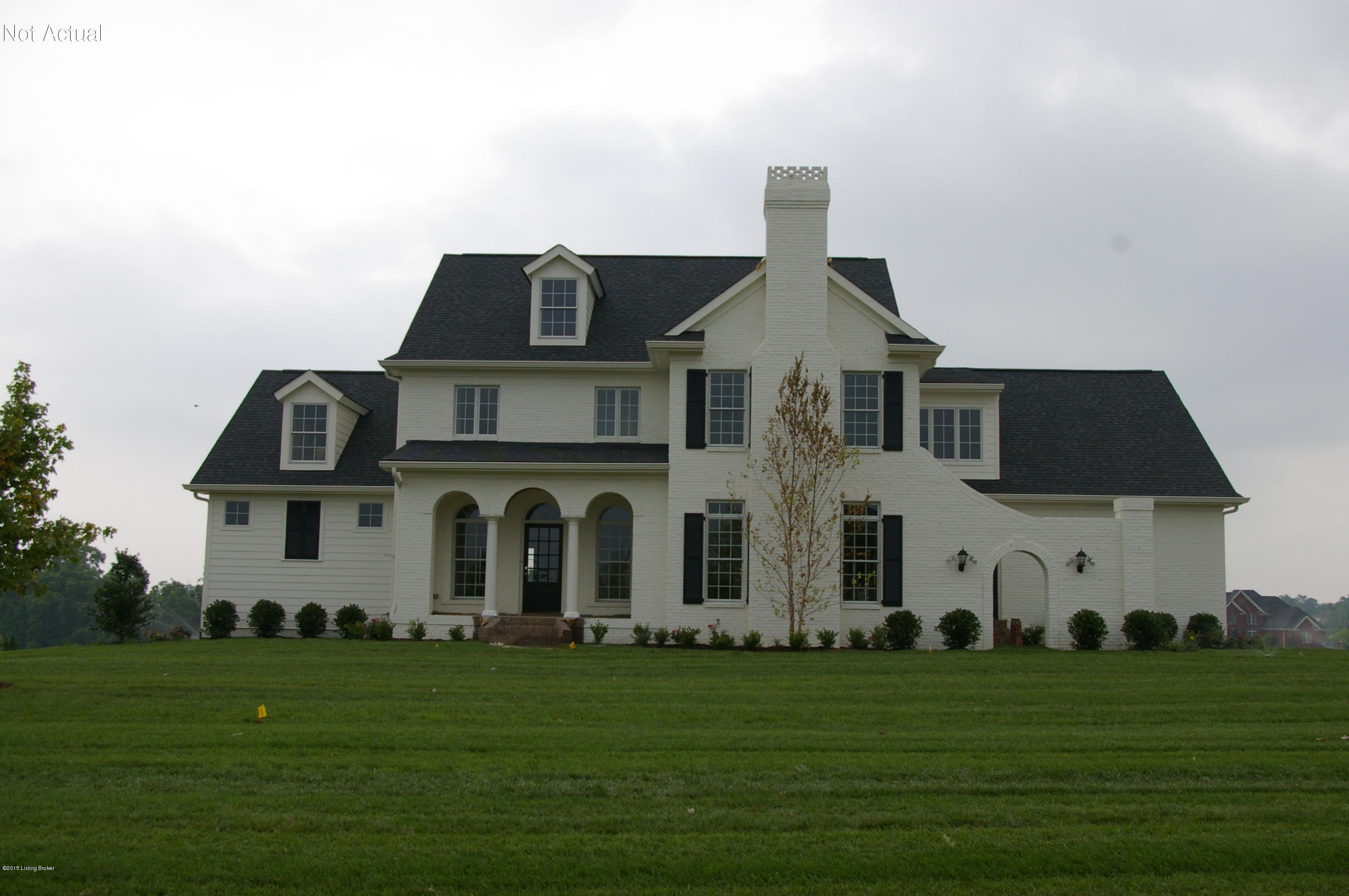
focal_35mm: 36
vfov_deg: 36.8
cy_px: 448
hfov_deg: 53.2
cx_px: 674
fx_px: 1348
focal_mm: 24
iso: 400
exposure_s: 1/350
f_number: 8
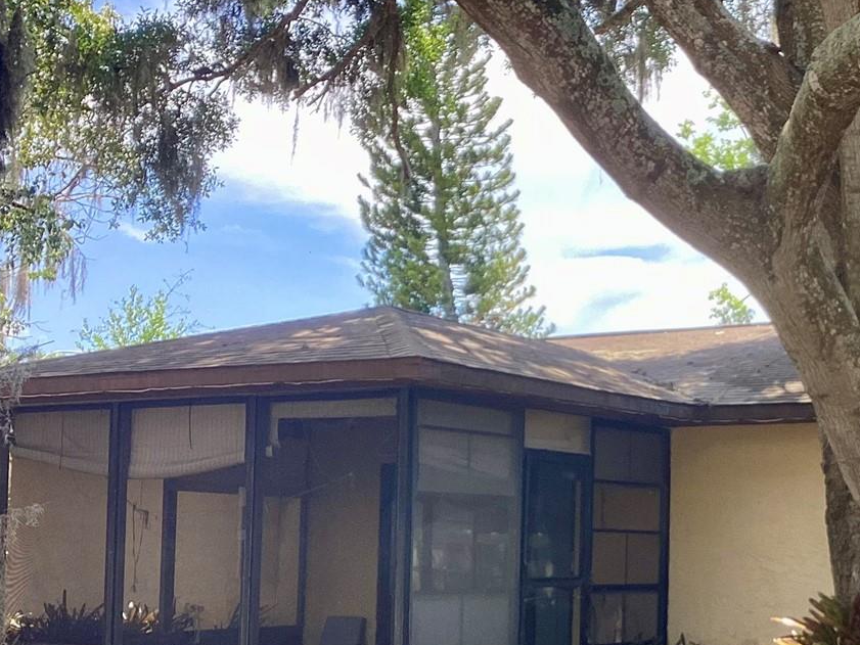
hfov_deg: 31.8
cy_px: 456
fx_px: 1466
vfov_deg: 24.6
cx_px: 687
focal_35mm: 59
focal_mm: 3.3
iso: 25
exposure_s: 1/236
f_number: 2.4
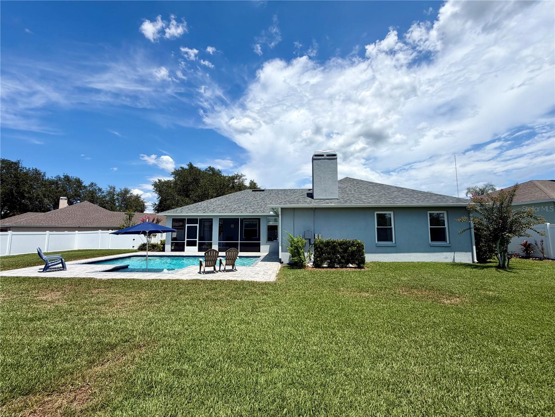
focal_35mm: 14
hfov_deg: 102.1
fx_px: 224
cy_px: 208
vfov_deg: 85.7
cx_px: 278
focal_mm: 2.22
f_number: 2.2
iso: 20
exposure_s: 1/1431
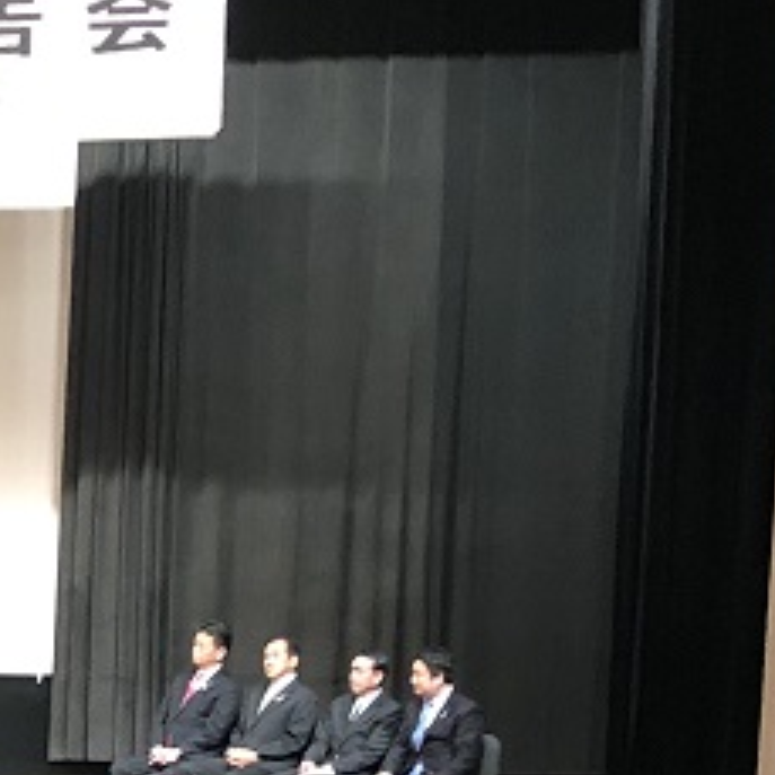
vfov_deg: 12.9
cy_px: 975
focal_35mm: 131
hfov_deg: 12.3
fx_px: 3318
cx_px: -555
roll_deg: +0.3
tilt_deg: -10.1
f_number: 1.8
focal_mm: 3.99
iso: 100
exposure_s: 1/17
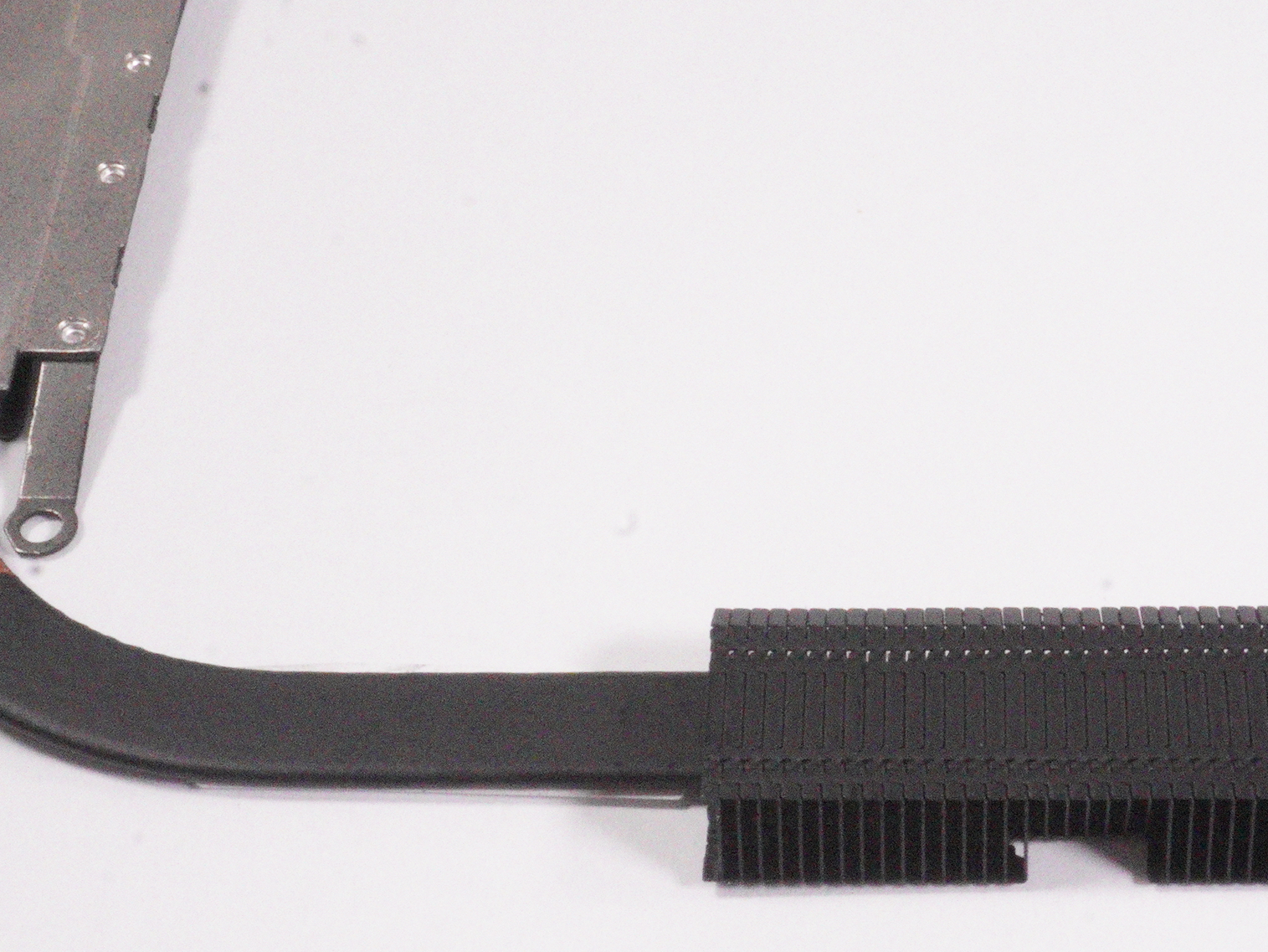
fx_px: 3039
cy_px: 483
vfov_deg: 17.8
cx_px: 818
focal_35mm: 83
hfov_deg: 23.5
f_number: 29
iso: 12800
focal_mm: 29
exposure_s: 1/200
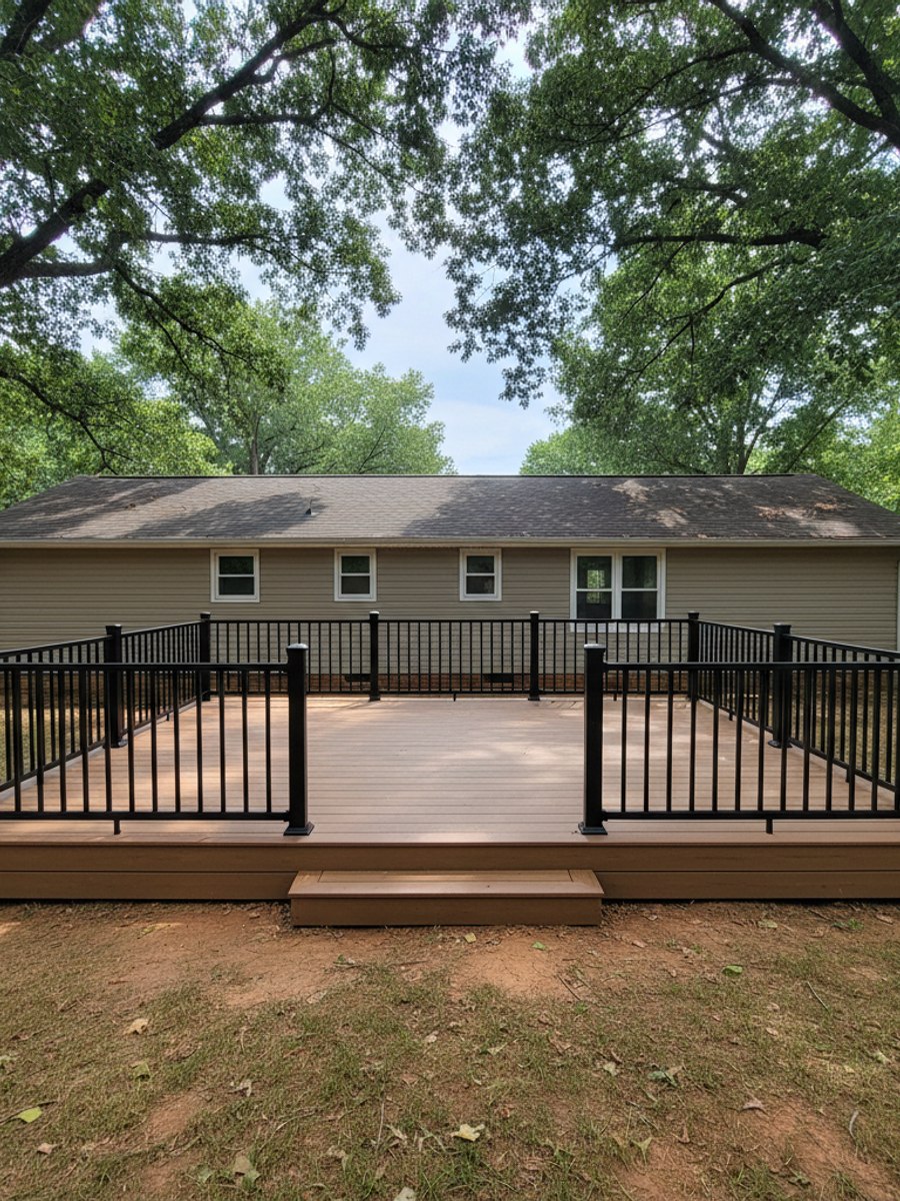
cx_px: 450
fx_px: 797
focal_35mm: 23
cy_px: 600
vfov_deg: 73.9
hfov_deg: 58.9
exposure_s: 1/1244
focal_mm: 6.4
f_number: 1.8
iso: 593
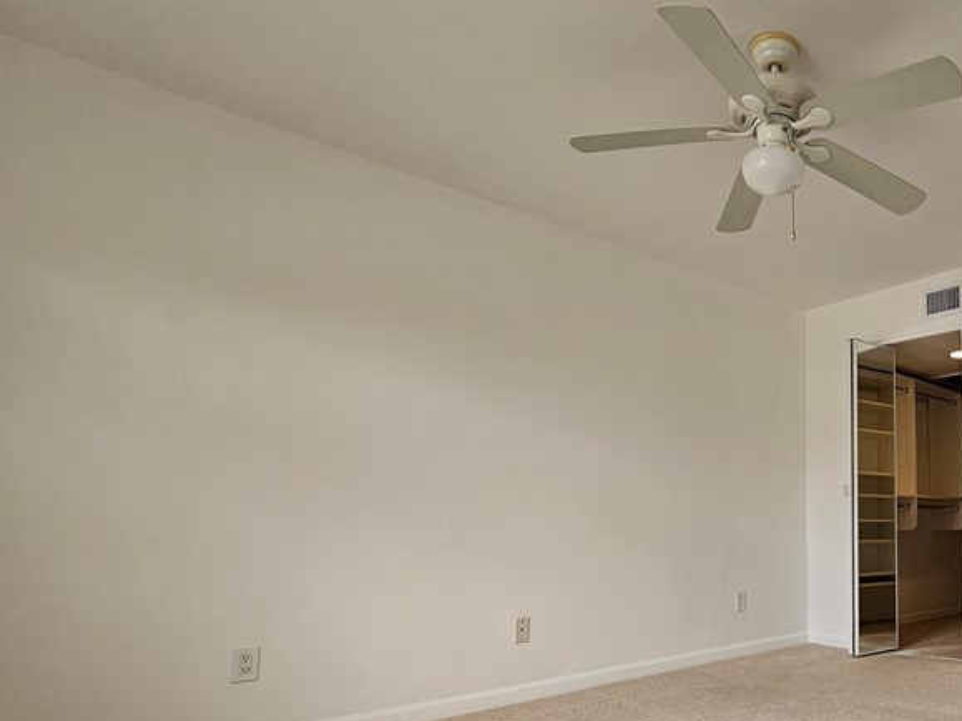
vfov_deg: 57.9
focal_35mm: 23
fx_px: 639
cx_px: 824
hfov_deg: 64.4
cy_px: 464
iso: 64
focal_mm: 2.2
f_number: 2.2
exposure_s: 1/60
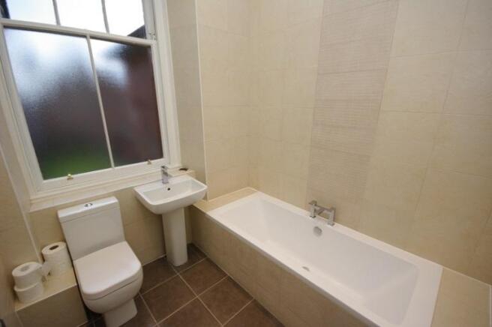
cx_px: 246
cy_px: 164
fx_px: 205
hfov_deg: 100.4
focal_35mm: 15
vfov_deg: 77.2
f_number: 6.7
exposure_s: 1/20
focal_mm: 10
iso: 400
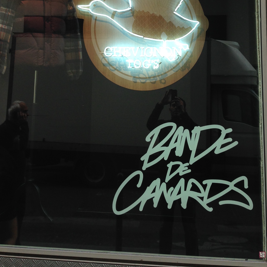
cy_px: 16
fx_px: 489
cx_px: 121
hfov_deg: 30.5
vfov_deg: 29.1
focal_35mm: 56
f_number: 2.4
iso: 50
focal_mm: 4.12
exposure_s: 1/120
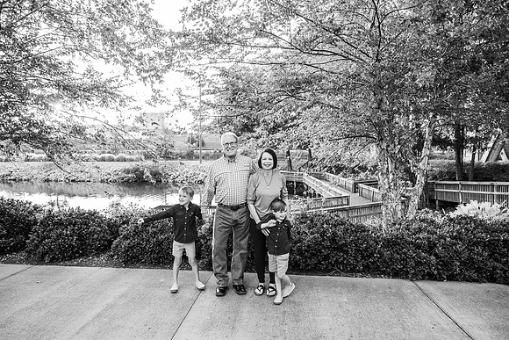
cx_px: 254
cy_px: 170
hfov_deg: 73.7
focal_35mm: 24
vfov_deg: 53.2
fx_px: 339
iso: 320
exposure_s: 1/200
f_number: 3.2
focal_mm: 24
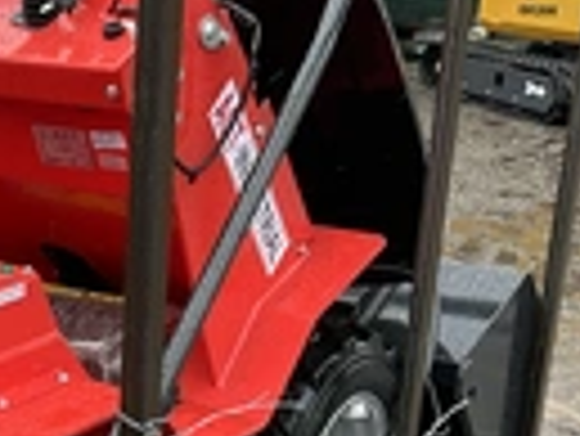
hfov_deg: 20.6
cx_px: -76
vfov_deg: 16.1
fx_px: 1509
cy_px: 445
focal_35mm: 90
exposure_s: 1/122
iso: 25
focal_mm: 3
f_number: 1.8
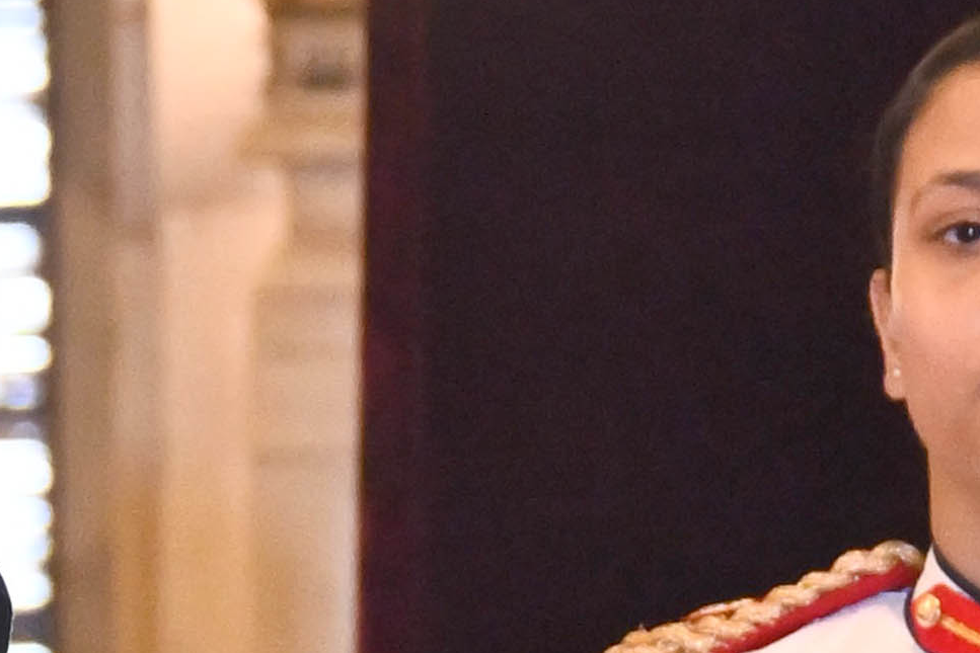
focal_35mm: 457
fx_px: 12442
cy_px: 2400
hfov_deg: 4.5
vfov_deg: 2.9
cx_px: 760
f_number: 3.5
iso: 1600
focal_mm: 55
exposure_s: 1/160
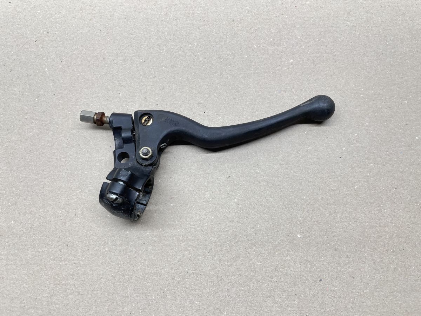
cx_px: 210
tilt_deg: -75.8
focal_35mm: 26
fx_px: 316
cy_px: 158
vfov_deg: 53.1
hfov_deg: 67.3
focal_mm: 4.2
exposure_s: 1/100
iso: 80
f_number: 1.6
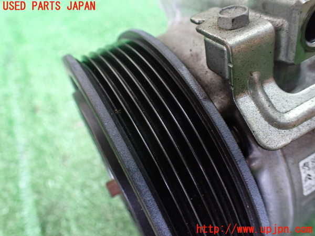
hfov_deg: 60.0
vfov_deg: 46.8
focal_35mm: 30
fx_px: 273
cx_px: 158
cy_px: 118
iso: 800
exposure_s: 1/40
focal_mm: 5.4
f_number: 2.3
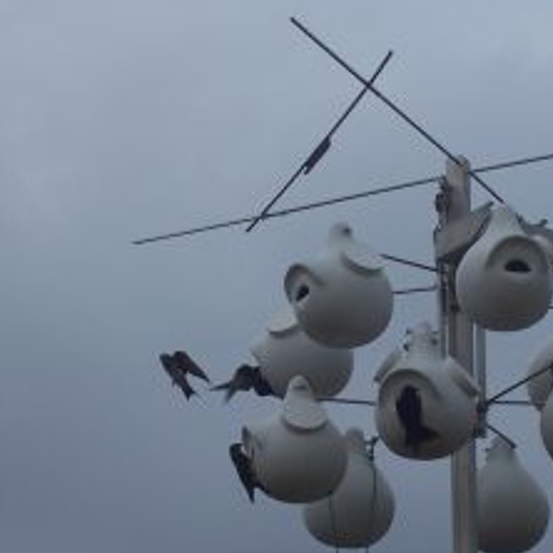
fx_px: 3308
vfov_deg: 9.6
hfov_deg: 9.5
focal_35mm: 183
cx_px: 431
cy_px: 352
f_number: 4.6
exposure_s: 1/250
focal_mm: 16.8
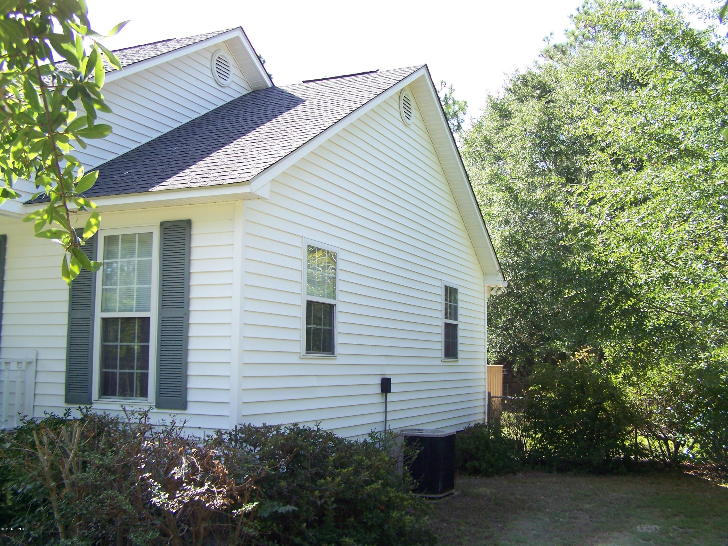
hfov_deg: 49.0
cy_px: 273
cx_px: 364
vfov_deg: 37.7
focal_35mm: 38
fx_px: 799
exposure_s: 1/400
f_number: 2.8
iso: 64
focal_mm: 6.3
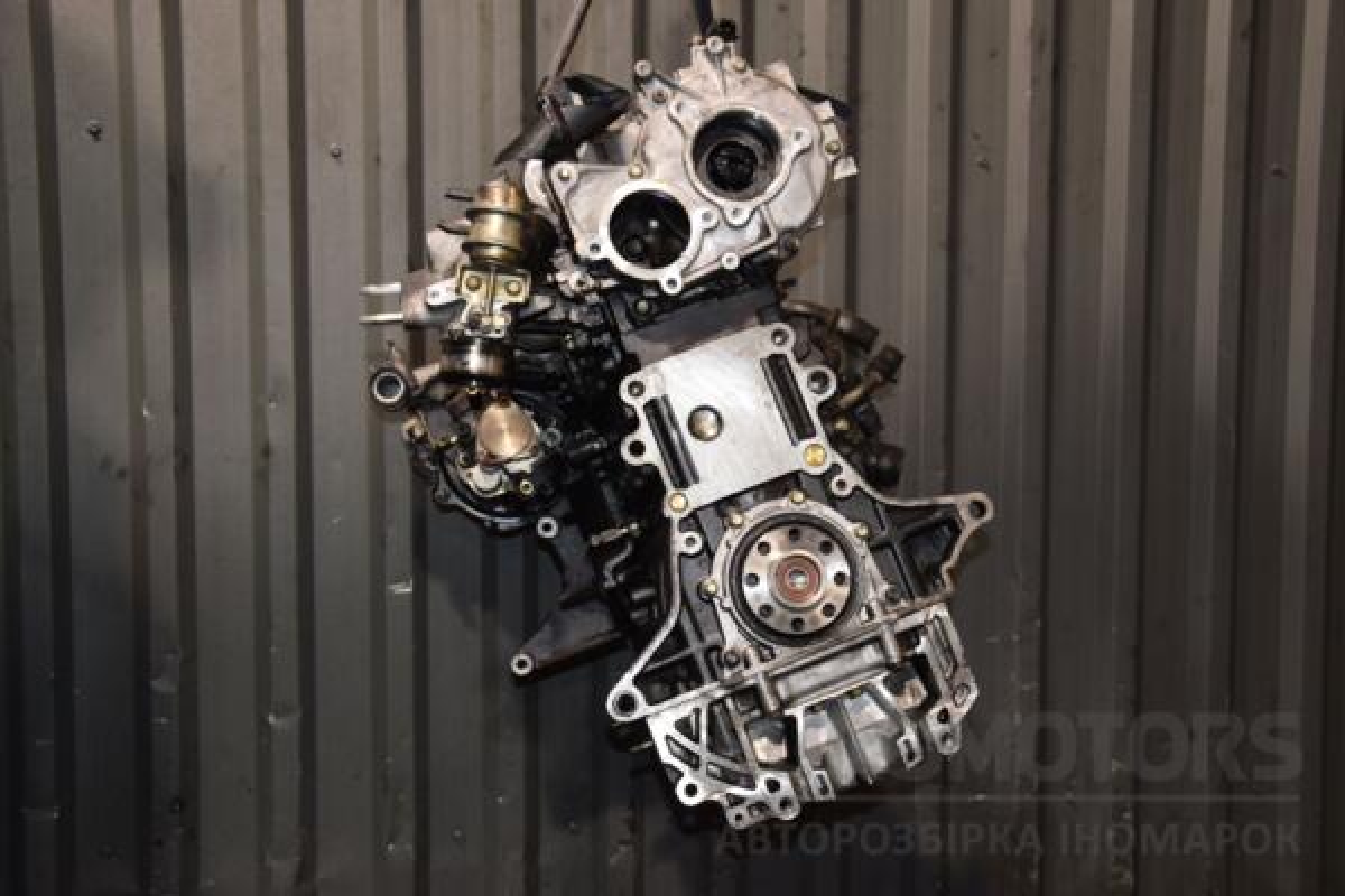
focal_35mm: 42
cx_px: 672
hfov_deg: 46.4
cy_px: 448
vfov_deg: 31.9
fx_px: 1569
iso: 800
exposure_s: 1/60
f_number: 5
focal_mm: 28
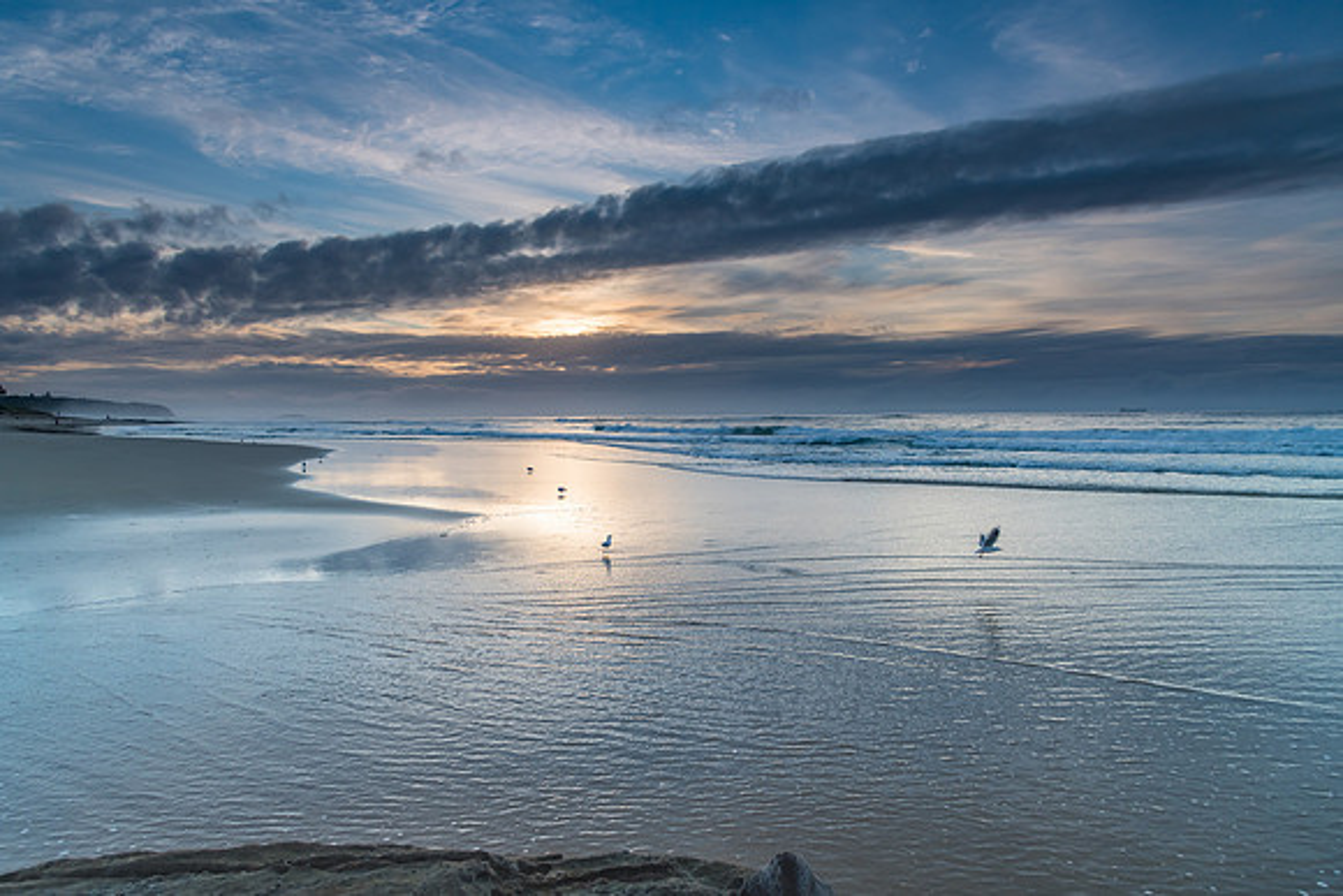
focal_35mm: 24
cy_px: 448
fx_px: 914
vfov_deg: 52.3
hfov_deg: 72.6
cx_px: 672
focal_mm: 24
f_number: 6.3
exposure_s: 1/250
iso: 320
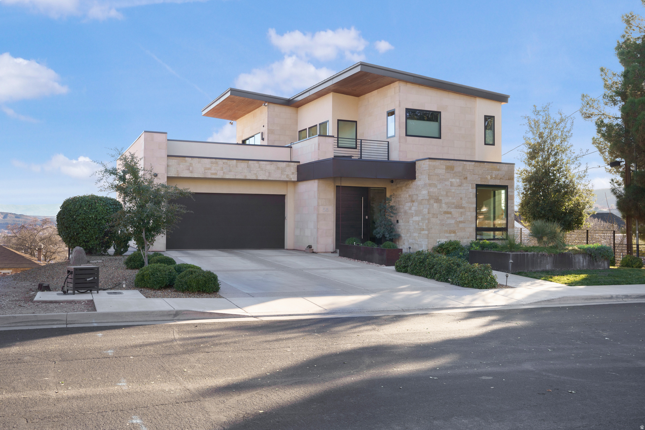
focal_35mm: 33
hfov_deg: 56.6
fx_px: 598
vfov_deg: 39.5
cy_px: 215
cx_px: 322
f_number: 11
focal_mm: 33.4
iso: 250
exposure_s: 1/100
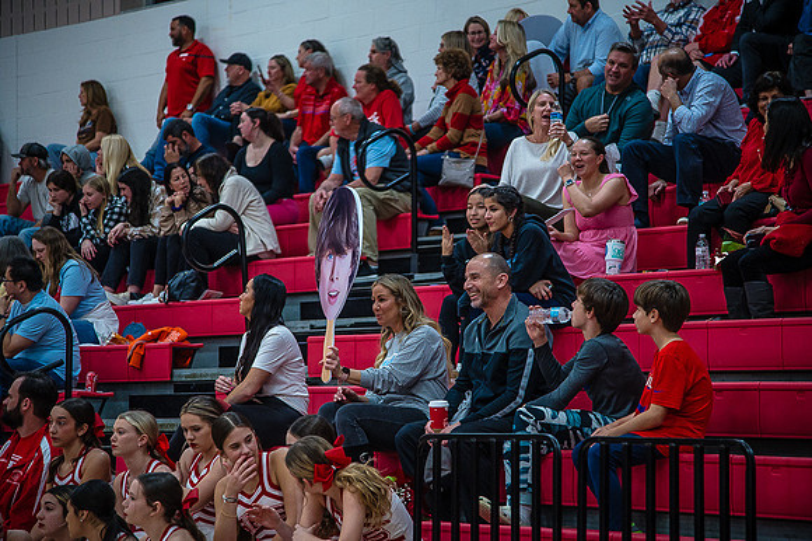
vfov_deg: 11.4
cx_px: 406
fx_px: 2705
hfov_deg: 17.1
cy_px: 270
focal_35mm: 120
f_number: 4
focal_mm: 120
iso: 2000
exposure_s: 1/320
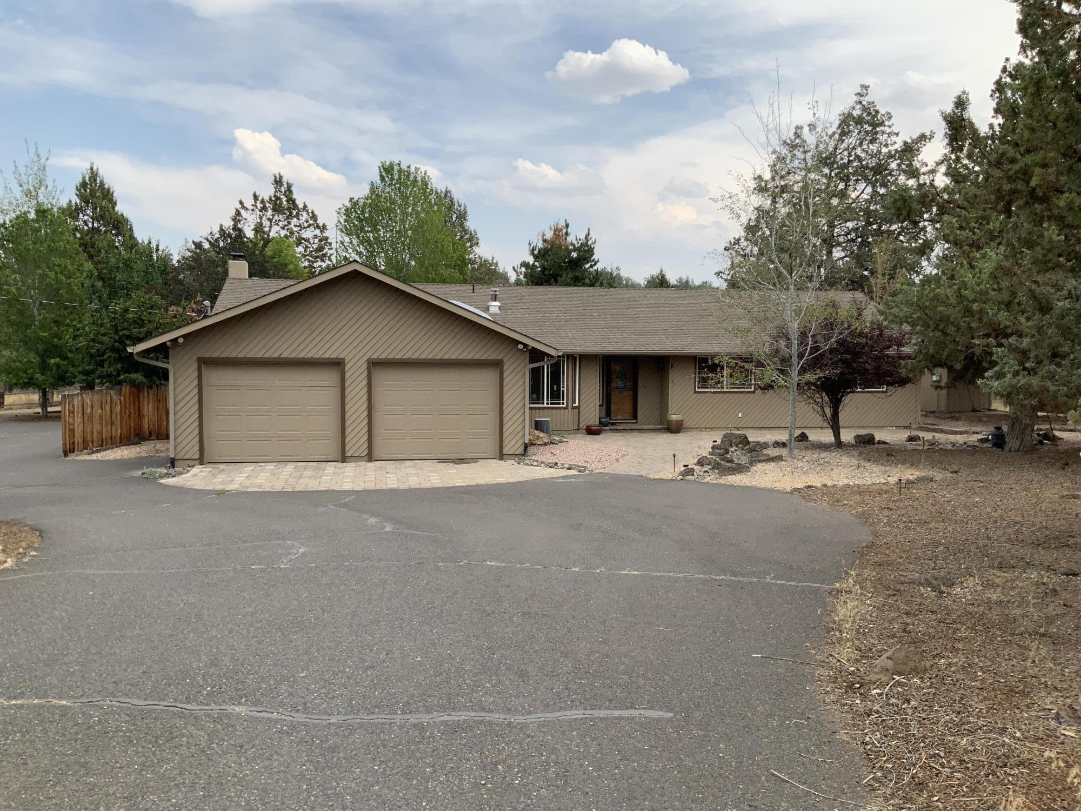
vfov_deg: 48.2
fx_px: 906
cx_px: 540
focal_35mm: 29
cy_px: 406
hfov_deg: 61.7
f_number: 1.8
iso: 16
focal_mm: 3
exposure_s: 1/962
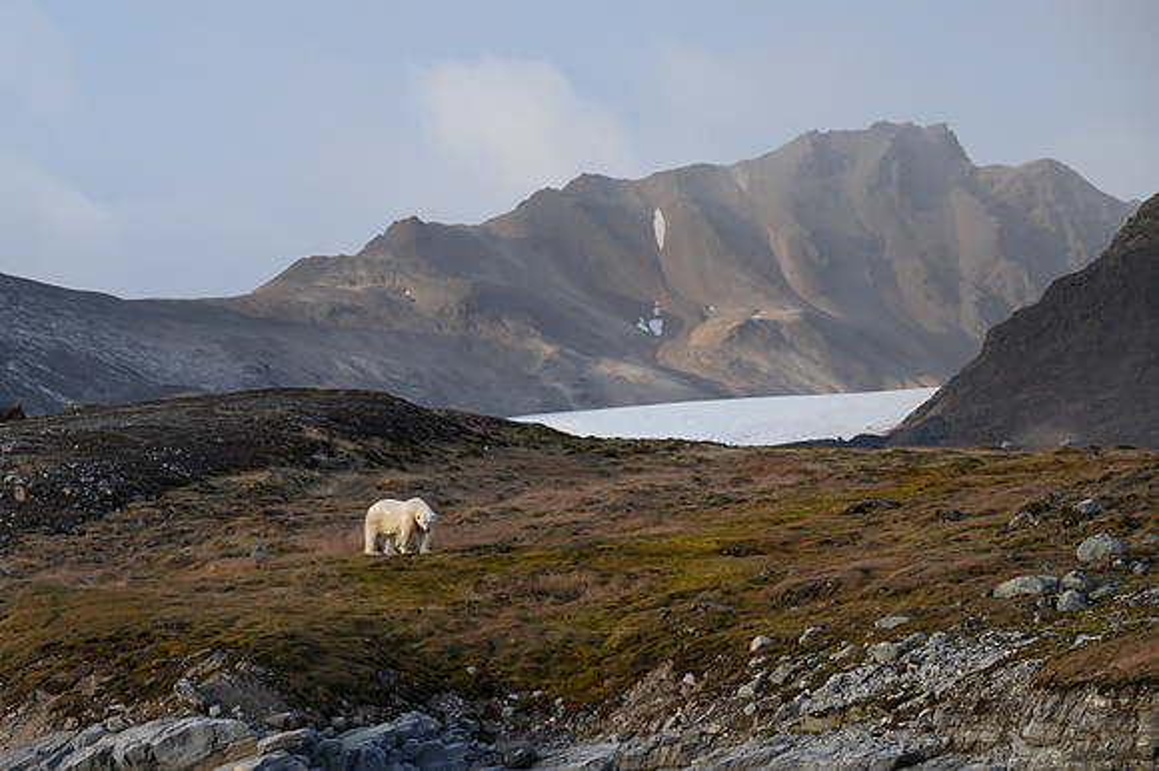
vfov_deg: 10.3
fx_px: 4291
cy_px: 377
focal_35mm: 133
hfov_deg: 15.4
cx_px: 487
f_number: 5.6
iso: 1600
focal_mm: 115
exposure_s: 1/1600
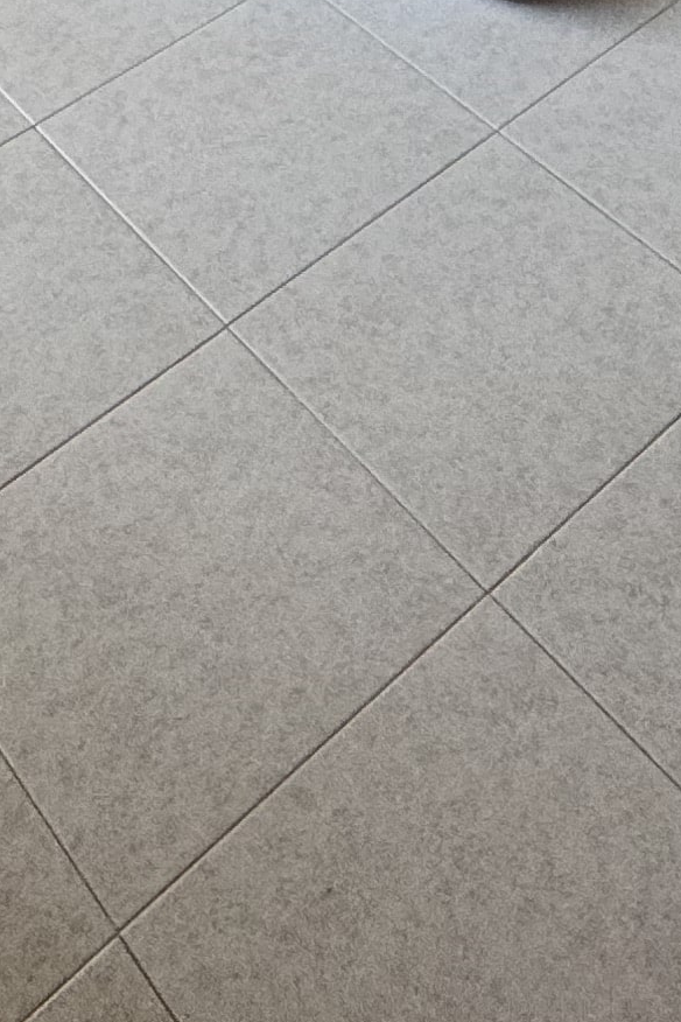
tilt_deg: -17.3
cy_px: -696
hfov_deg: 20.3
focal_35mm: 67
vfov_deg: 22.0
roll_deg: +4.5
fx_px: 1901
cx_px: 371
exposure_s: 1/99
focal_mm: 2.22
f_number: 2.2
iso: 100
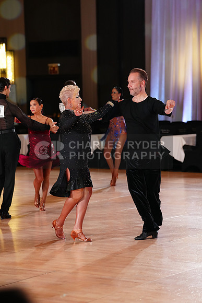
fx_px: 917
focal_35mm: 109
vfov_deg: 18.8
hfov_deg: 12.6
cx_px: 101
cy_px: 152
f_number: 3.2
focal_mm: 109
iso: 3200
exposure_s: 1/640
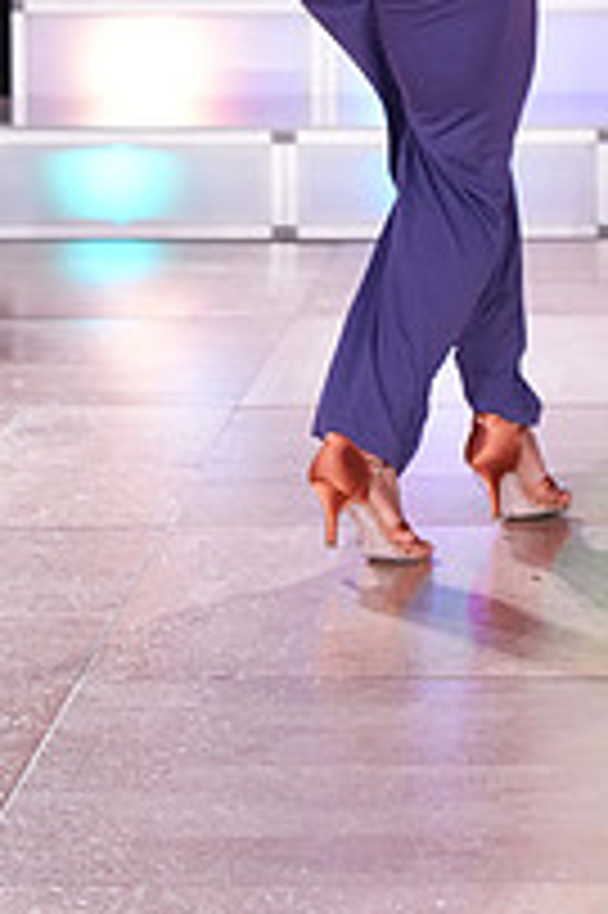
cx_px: 795
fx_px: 6750
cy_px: -207
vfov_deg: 7.7
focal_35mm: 266
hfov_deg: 5.1
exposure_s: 1/400
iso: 2000
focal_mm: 93
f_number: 4
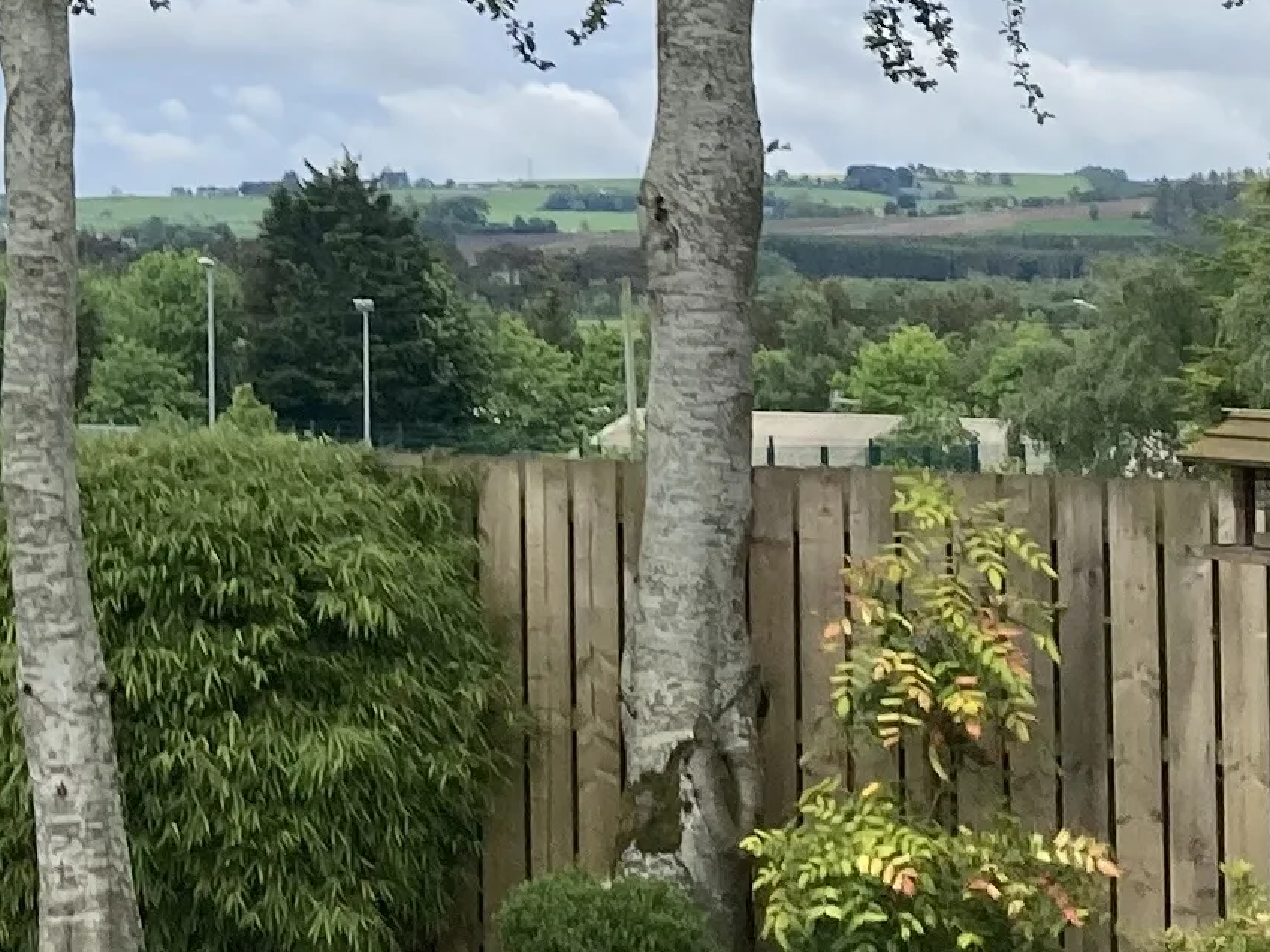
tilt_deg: +6.0
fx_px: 4880
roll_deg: -1.2
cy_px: -288
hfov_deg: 14.5
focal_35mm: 133
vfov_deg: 10.9
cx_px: -163
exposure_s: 1/1104
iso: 20
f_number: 1.8
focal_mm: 3.99
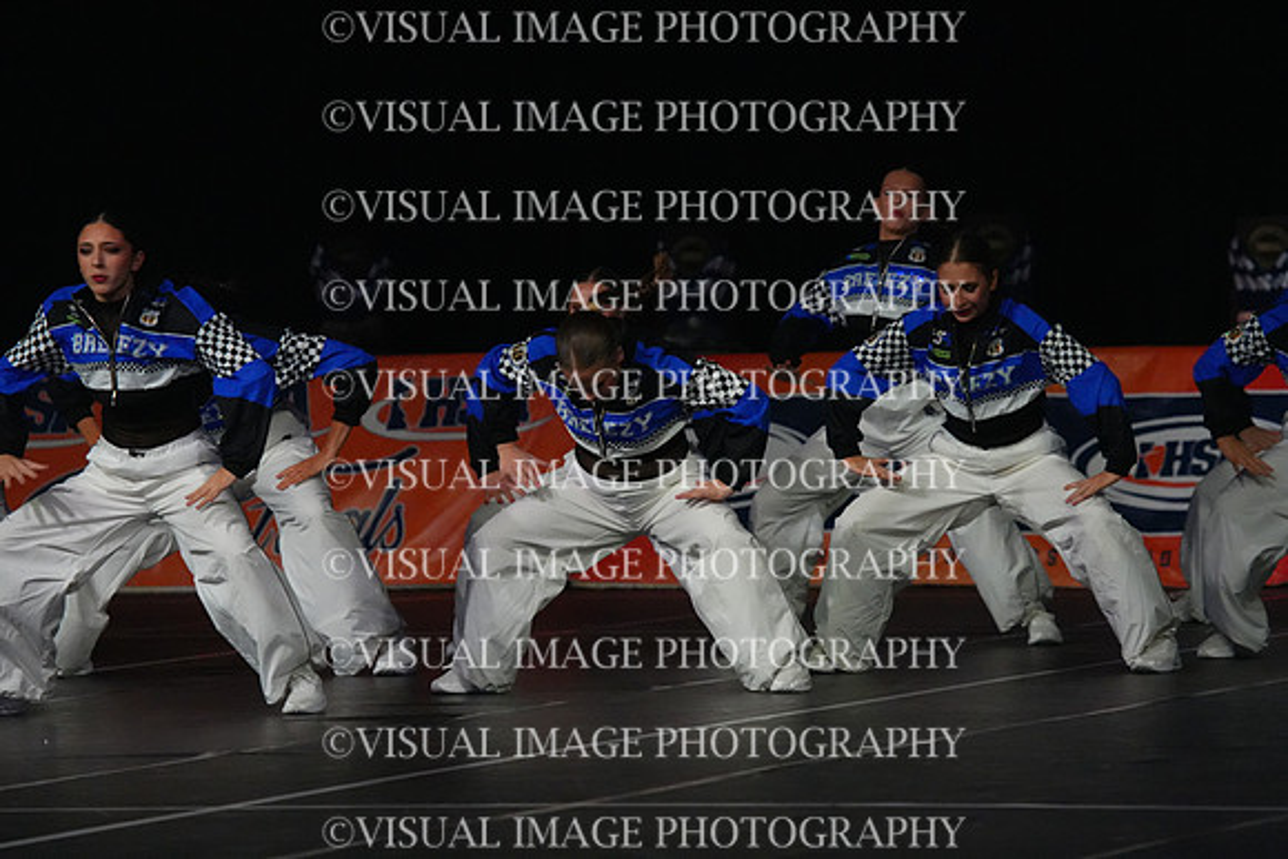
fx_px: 9304
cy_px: 430
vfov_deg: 5.3
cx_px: 644
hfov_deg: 7.9
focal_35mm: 260
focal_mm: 260
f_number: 5.6
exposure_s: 1/1000
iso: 12800
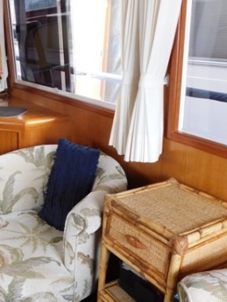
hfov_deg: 35.0
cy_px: 166
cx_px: 50
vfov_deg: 46.7
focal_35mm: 40
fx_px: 350
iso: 220
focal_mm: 4
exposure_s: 1/30
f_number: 3
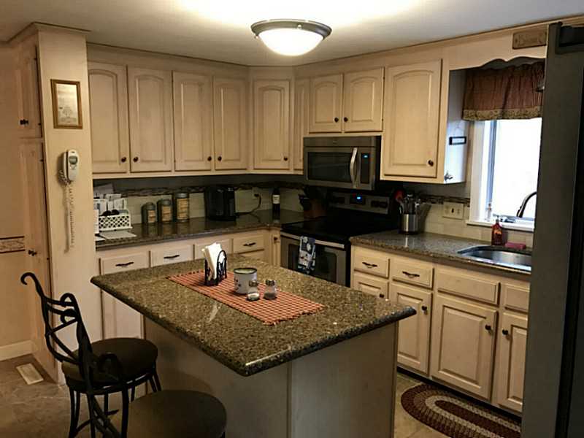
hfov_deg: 63.4
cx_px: 292
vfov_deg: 49.7
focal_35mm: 28
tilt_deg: -7.4
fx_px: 472
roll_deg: -1.4
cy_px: 219
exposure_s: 1/15
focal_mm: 3.99
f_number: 1.8
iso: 100
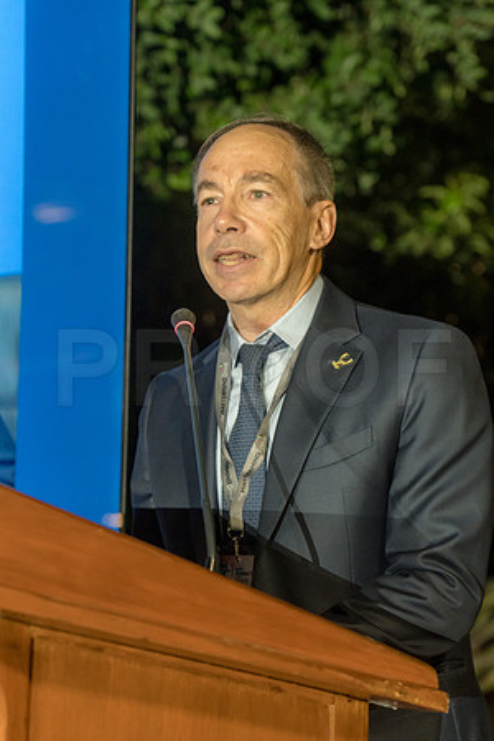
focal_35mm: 105
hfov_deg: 13.0
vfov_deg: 19.5
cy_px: 370
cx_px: 247
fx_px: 2161
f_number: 5
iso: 3200
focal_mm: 105
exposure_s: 1/100
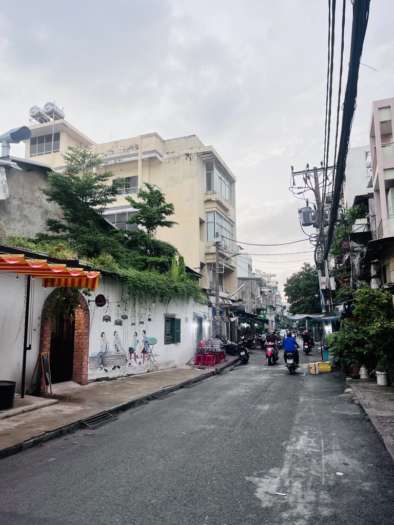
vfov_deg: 67.3
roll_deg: +0.0
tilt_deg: +9.5
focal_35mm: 26
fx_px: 395
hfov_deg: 53.1
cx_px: 197
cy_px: 262
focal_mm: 5.1
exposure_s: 1/100
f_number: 1.6
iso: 32
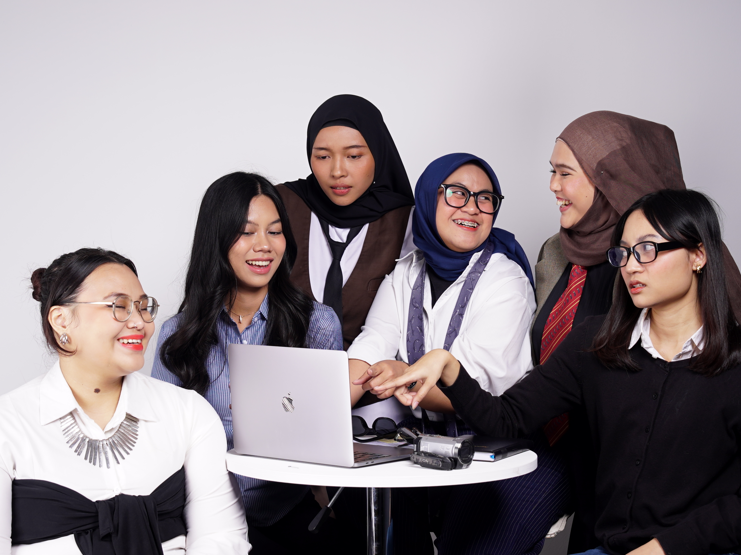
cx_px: 398
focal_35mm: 79
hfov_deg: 24.7
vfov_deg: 18.7
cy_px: 278
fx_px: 1691
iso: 100
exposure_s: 1/125
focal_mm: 48
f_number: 5
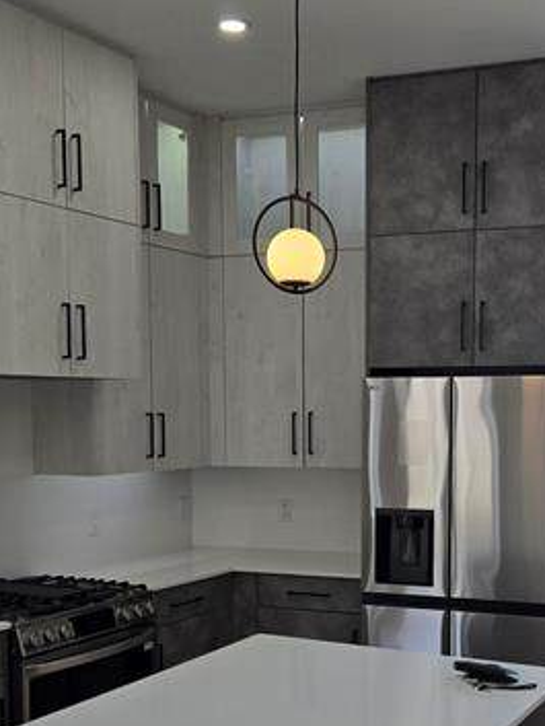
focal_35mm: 50
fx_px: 1049
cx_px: 360
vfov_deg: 37.7
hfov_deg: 28.9
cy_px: 487
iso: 25
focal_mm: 5.4
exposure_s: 1/139
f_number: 1.8
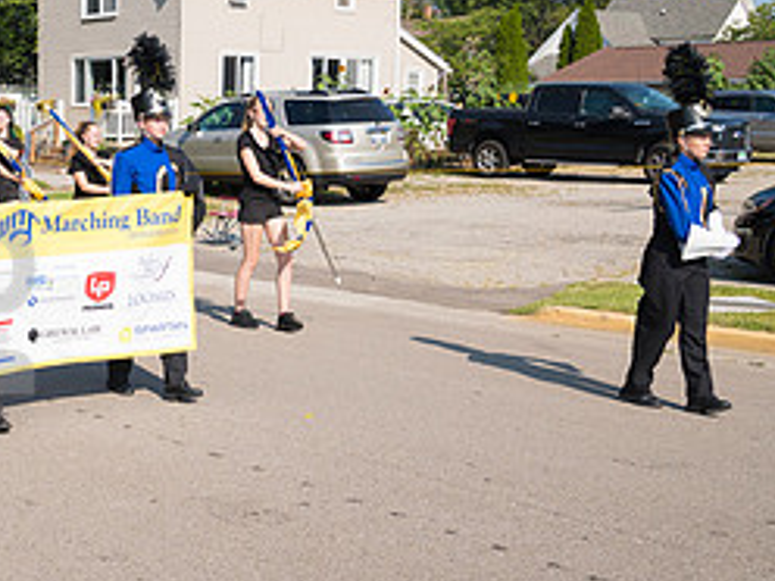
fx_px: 1209
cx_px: -59
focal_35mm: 54
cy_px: 311
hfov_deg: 31.8
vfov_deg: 27.0
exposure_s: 1/800
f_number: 6.3
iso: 320
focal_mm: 24
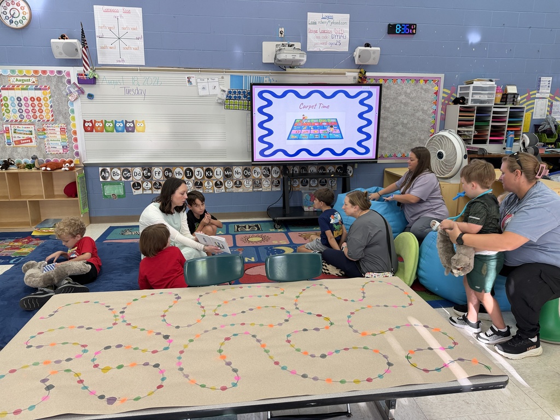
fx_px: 388
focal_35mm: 24
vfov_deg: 56.8
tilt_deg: -11.3
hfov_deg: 71.6
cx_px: 280
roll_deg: -1.6
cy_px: 210
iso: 125
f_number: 1.78
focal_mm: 6.76
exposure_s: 1/60
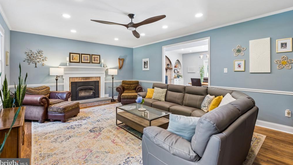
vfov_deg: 66.7
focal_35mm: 16
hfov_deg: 99.4
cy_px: 69
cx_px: 146
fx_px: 124
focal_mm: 10
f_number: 8
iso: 250
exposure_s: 1/3.33
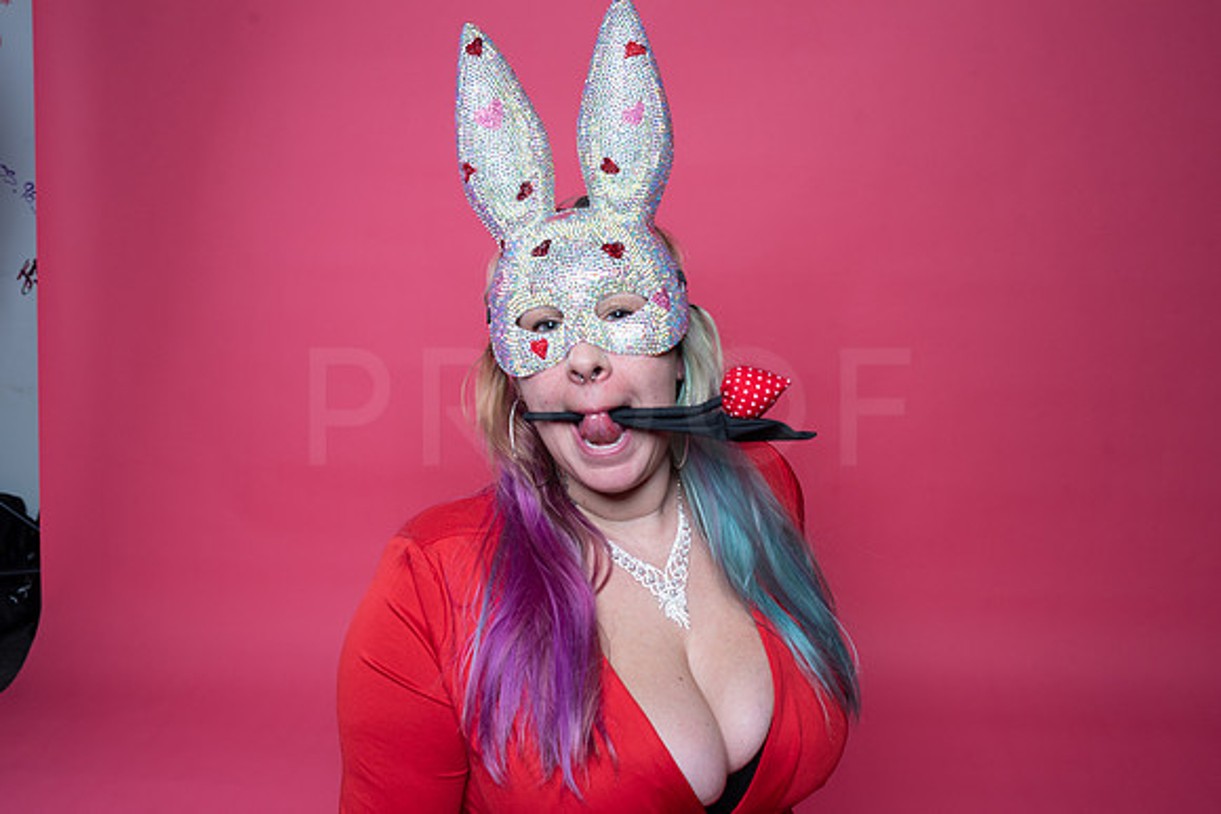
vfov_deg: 37.9
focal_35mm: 35
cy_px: 407
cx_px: 610
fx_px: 1187
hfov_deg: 54.4
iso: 100
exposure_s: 1/160
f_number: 8
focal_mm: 35
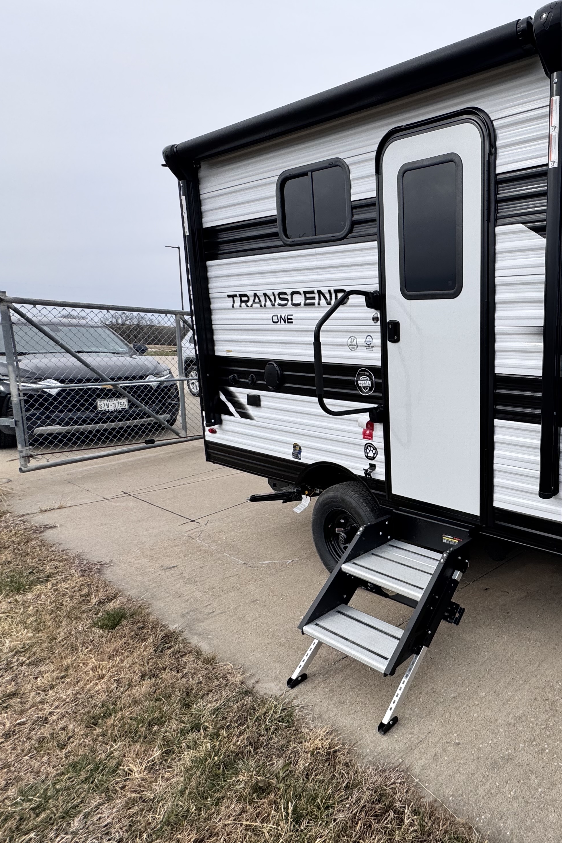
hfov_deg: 51.4
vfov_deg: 84.0
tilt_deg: -8.9
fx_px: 468
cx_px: 544
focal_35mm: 20
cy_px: 424
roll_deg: -3.1
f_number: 2.2
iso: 40
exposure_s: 1/858
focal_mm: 2.22
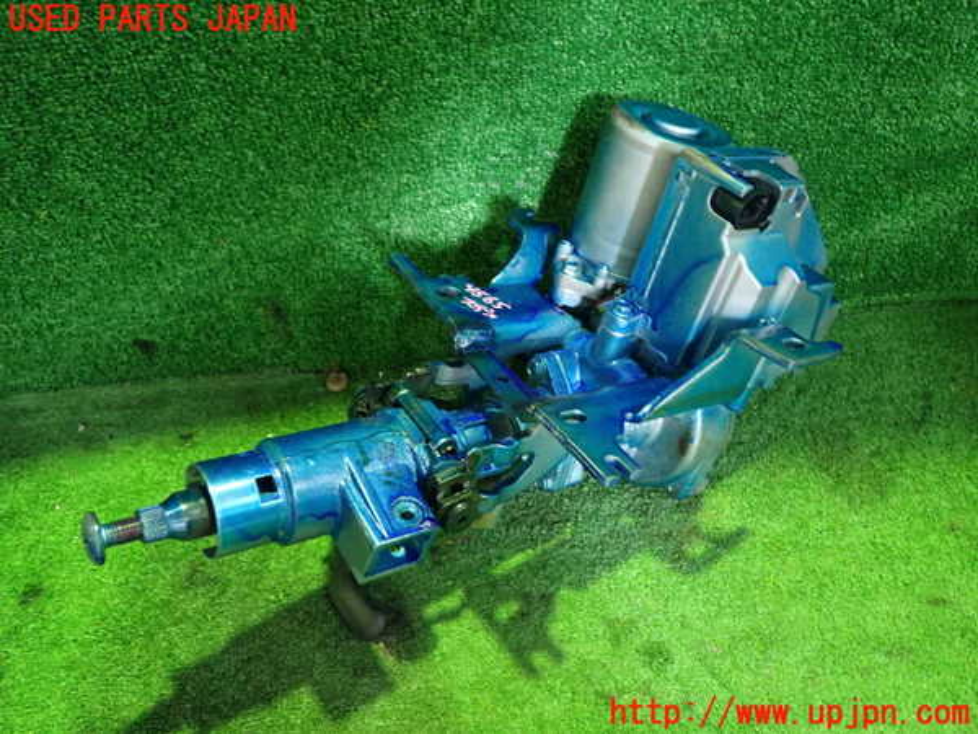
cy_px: 367
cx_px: 489
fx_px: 848
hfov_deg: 60.0
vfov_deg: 46.8
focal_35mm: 30
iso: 800
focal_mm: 5.4
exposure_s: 1/20
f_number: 2.3
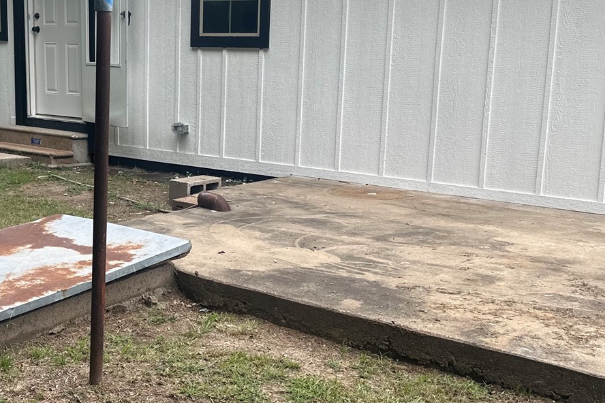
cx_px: 189
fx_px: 907
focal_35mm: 54
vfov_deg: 25.0
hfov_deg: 36.4
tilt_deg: -12.3
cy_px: 223
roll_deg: -0.5
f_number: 1.78
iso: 80
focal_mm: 6.86
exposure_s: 1/317
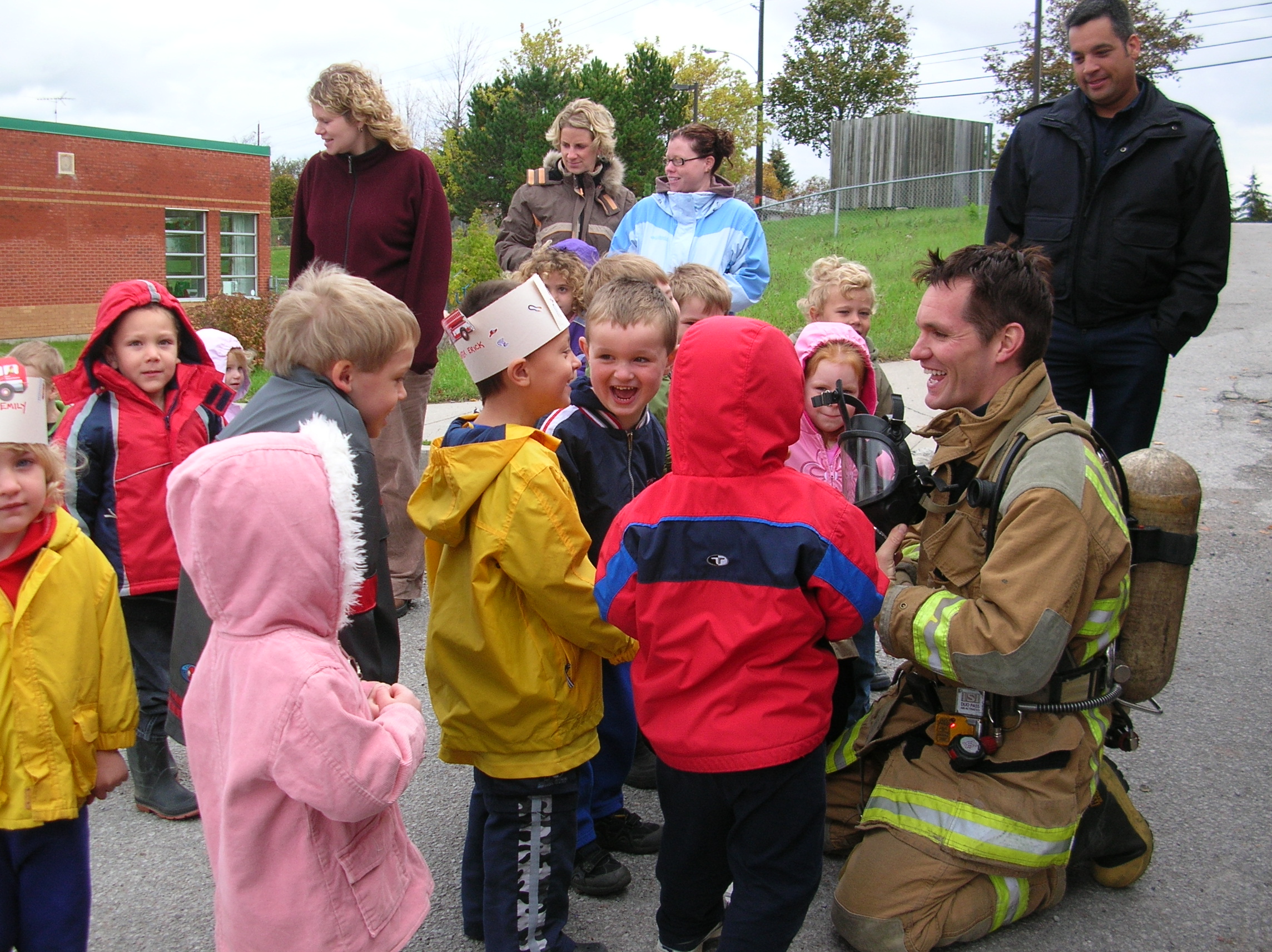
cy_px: 476
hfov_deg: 52.7
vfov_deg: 40.6
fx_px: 1285
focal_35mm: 35
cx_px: 636
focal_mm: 5.8
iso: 50
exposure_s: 1/193
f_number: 2.8
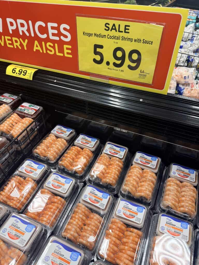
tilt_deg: -39.3
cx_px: 100
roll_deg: -1.2
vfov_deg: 71.6
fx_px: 184
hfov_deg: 56.8
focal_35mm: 24
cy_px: 132
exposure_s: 1/148
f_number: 1.78
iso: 80
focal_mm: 6.76
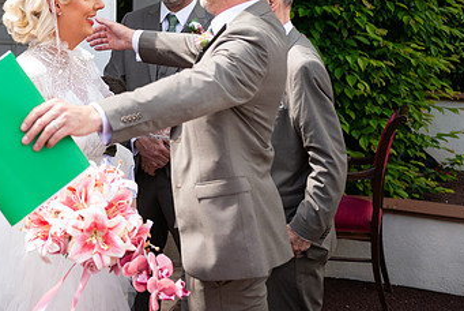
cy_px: 53
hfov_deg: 23.5
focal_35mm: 85
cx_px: 93
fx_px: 1096
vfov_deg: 16.0
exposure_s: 1/800
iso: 160
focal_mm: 50
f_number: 3.5
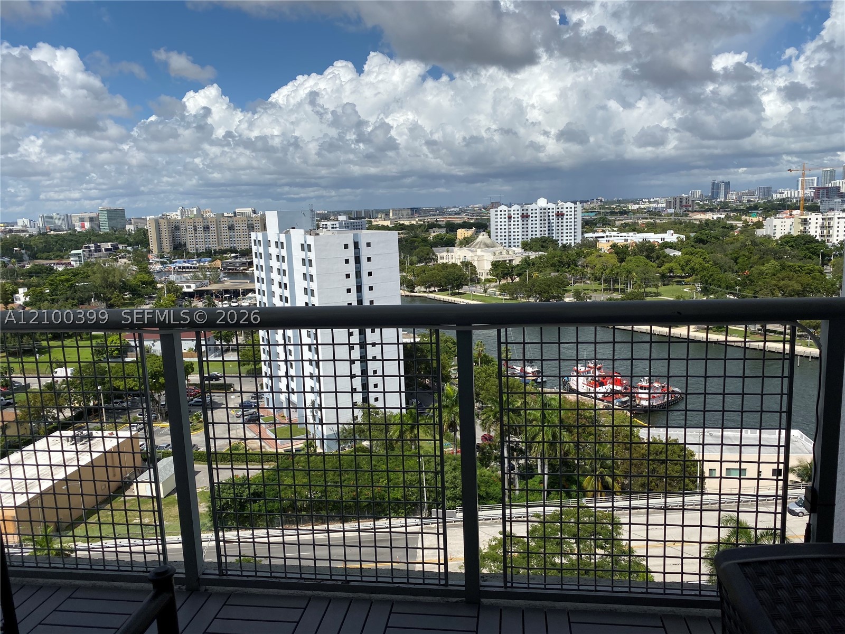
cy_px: 317
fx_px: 635
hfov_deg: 67.3
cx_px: 422
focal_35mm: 26
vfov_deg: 53.1
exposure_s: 1/5525
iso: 32
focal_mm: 4.25
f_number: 1.8
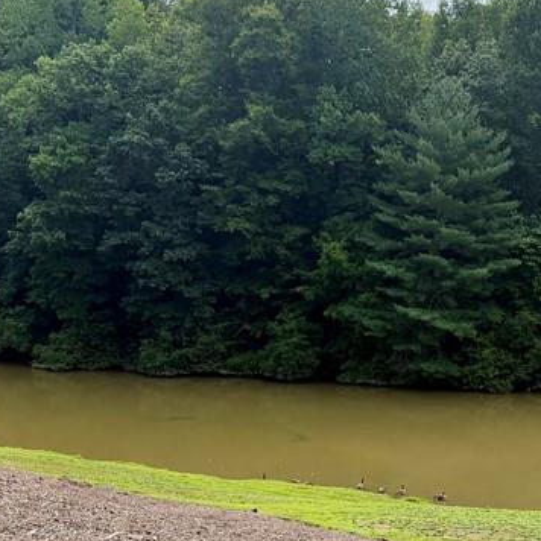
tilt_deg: -4.4
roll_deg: -0.8
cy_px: 301
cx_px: 470
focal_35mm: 61
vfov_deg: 28.1
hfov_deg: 27.3
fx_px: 1079
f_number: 1.78
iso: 100
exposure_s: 1/2907
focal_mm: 6.76
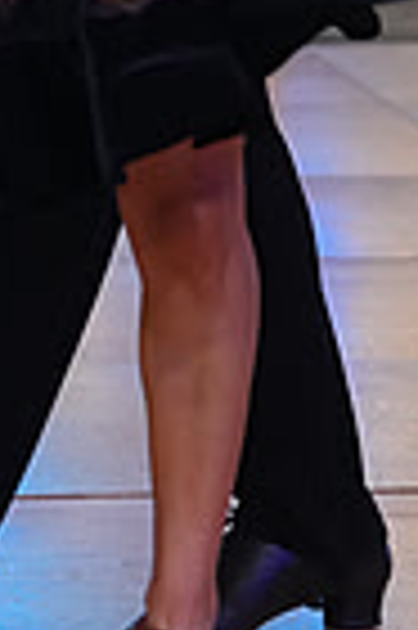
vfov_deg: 4.2
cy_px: -382
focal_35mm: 489
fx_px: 8537
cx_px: -16
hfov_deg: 2.8
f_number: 4
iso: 2000
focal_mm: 118
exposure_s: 1/400
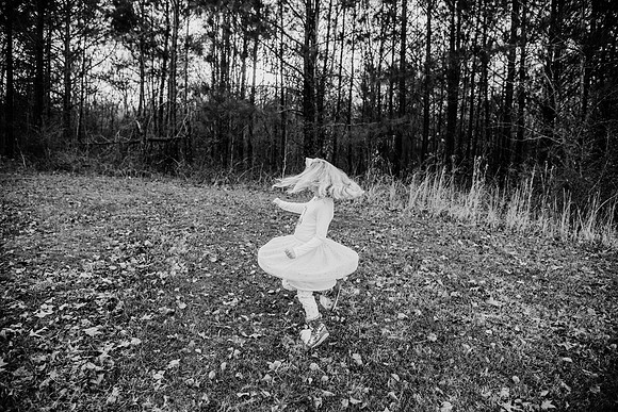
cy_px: 206
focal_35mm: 24
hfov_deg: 73.7
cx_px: 309
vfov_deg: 53.2
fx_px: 412
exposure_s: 1/800
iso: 800
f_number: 4
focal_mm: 24
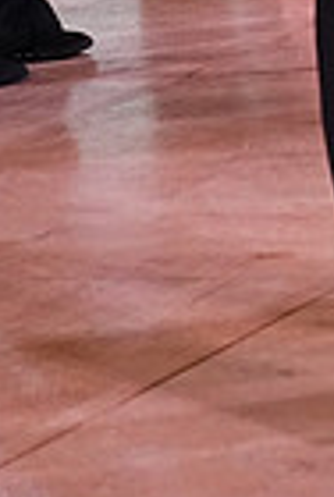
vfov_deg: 8.2
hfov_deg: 5.6
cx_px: 624
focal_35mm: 240
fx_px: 3323
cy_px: -472
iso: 3200
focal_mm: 39
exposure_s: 1/400
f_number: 5.6
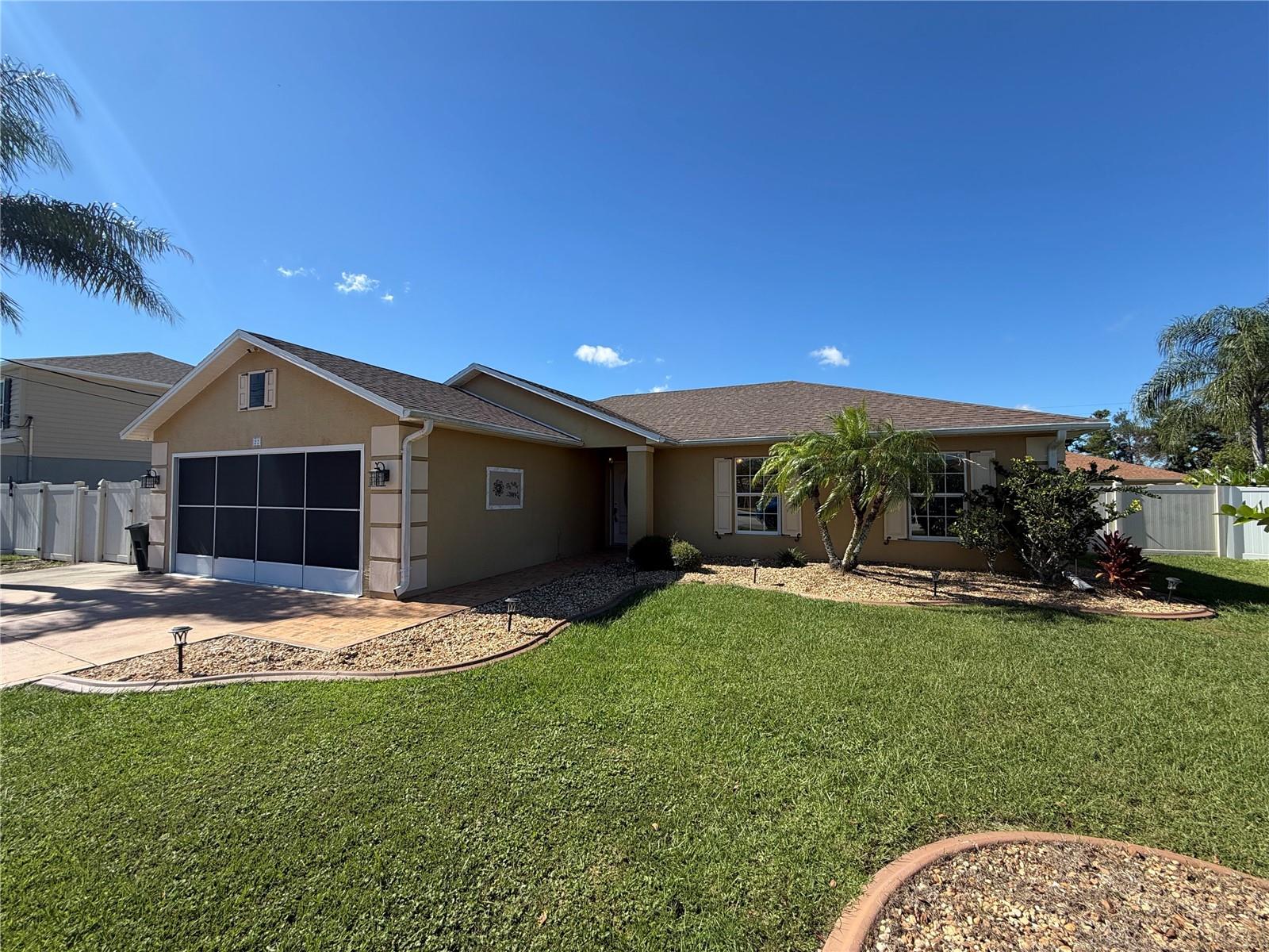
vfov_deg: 85.7
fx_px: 513
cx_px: 634
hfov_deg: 102.1
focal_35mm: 14
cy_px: 476
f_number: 2.2
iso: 25
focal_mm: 2.22
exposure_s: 1/770
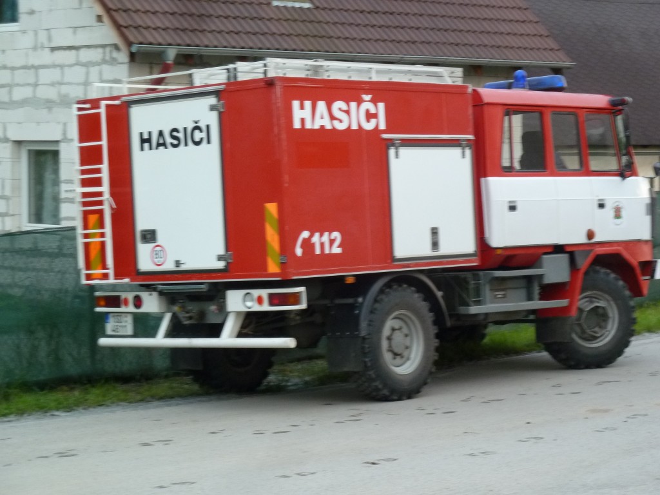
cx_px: 330
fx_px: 1983
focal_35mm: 104
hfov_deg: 18.9
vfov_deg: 14.2
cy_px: 248
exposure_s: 1/50
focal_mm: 17
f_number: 4.3
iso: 250
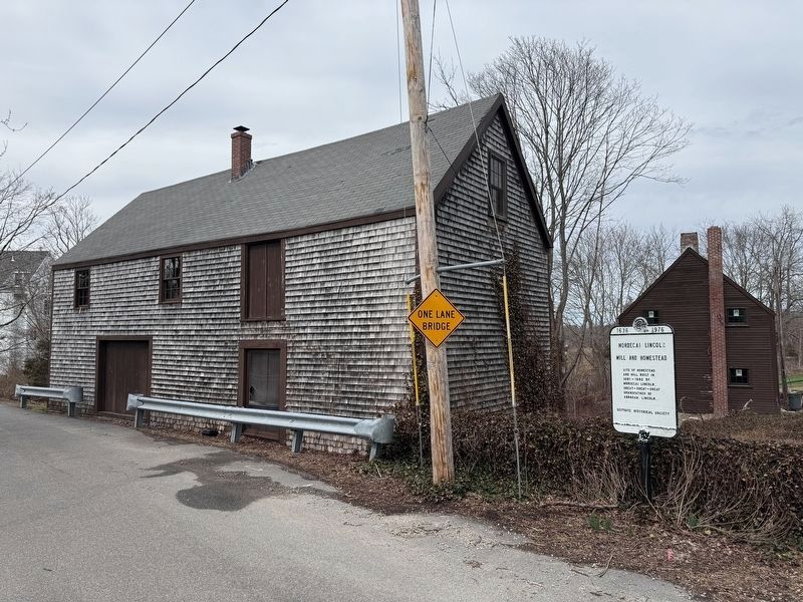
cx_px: 402
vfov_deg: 56.8
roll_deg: +0.4
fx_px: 557
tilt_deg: +3.2
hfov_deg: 71.6
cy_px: 301
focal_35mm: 24
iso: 80
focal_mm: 6.76
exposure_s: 1/5714
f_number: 1.78
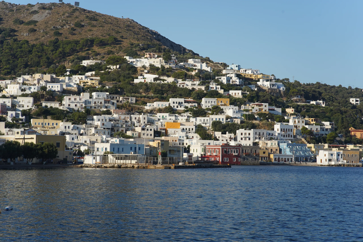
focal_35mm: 85
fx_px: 857
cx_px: 182
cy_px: 121
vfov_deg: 16.1
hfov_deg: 23.9
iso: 100
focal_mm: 85
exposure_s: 1/80
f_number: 14
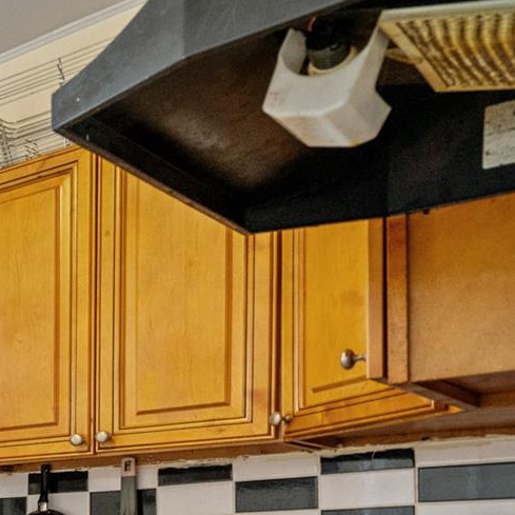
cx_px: -543
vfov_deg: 27.3
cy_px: 578
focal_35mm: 57
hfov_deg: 18.3
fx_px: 959
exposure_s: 1/10
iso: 1250
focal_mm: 16
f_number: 5.6
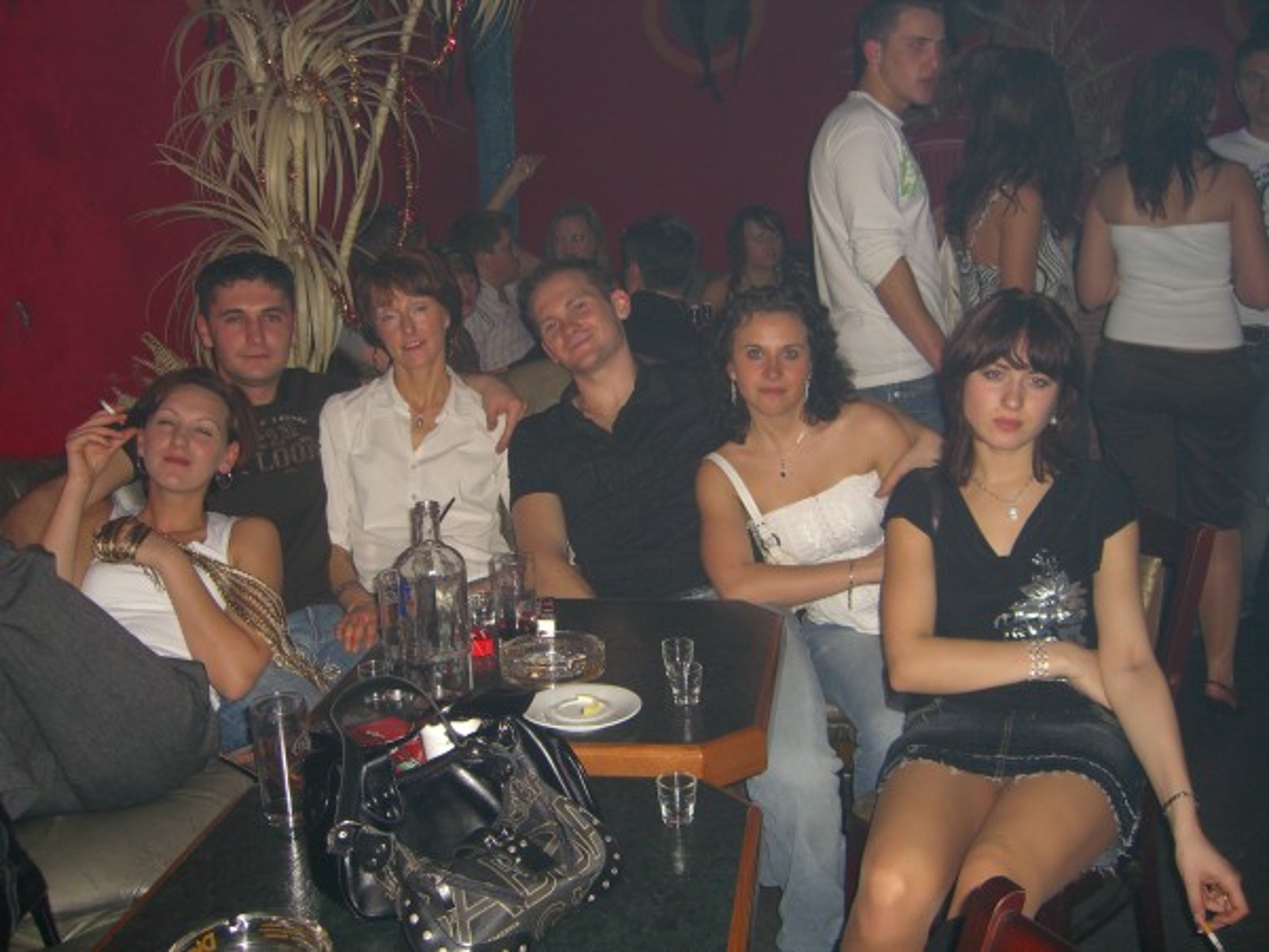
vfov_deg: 37.7
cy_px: 476
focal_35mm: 38
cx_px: 634
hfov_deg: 49.0
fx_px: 1393
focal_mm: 7.9
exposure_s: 1/60
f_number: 2.8
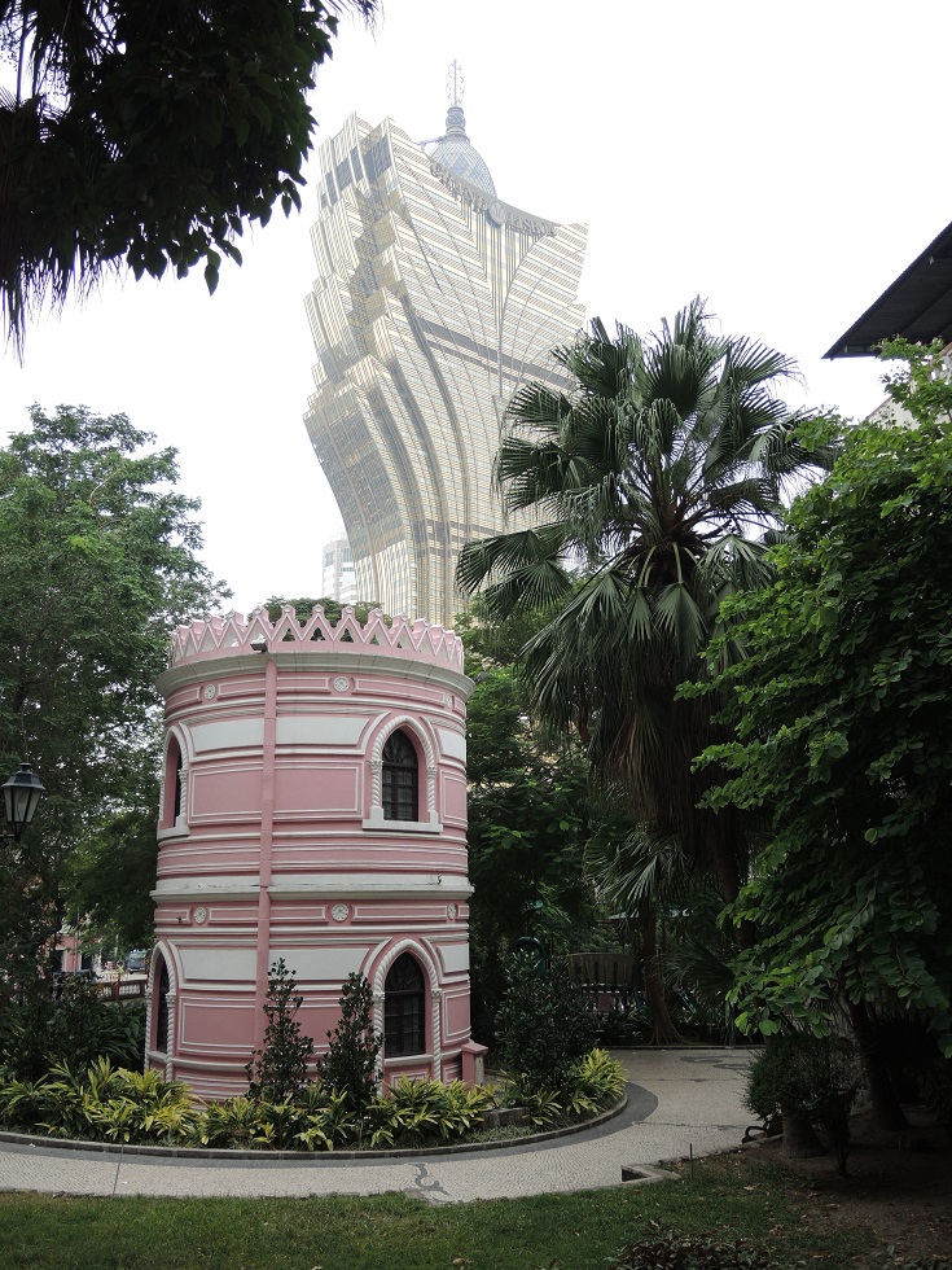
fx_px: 1027
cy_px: 635
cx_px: 476
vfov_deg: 63.4
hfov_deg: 49.7
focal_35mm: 28
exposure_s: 1/640
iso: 80
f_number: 2
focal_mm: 6
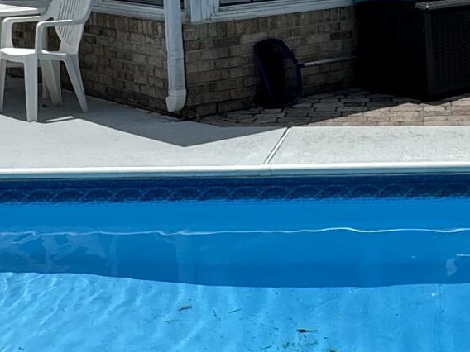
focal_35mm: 74
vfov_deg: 19.4
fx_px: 1005
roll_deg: -0.8
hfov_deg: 25.9
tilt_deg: -6.5
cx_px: 372
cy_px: 8
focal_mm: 2.22
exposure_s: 1/3906
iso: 50
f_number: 2.2
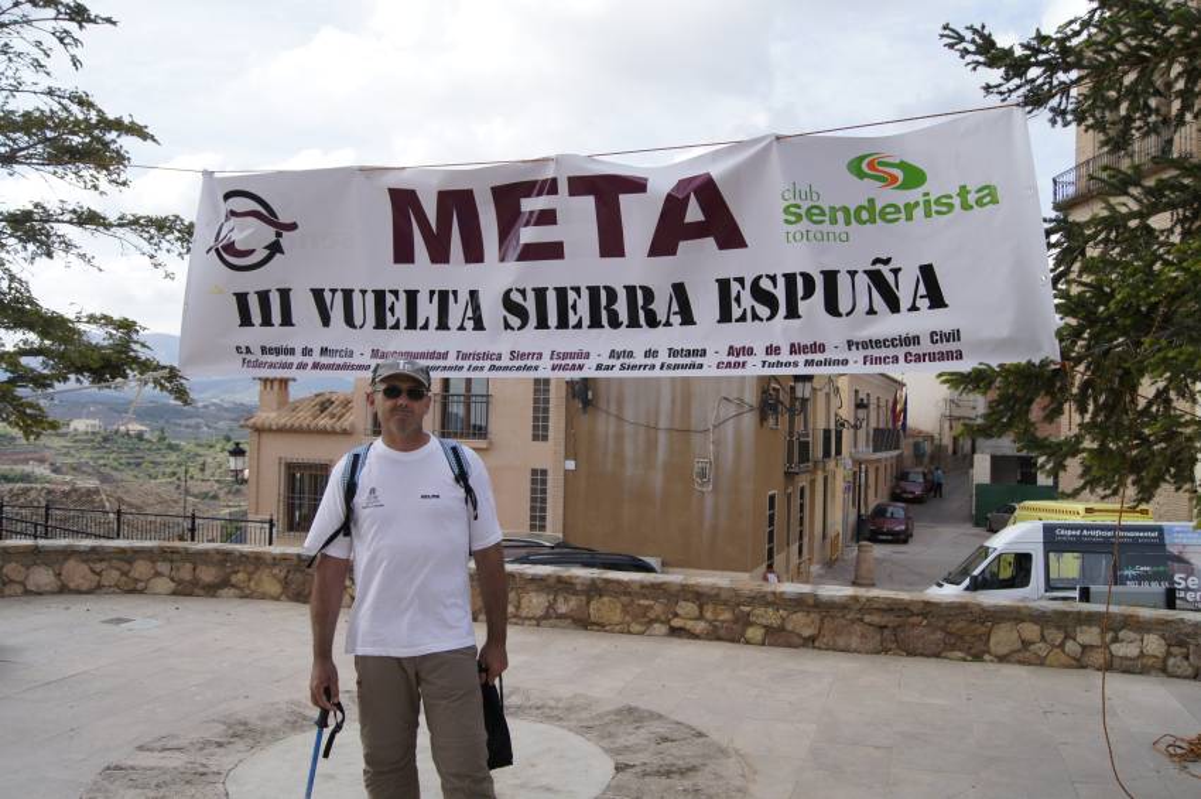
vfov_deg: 43.5
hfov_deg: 62.0
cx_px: 600
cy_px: 400
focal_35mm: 30
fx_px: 1000
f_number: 4.5
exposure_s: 1/800
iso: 200
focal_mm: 20
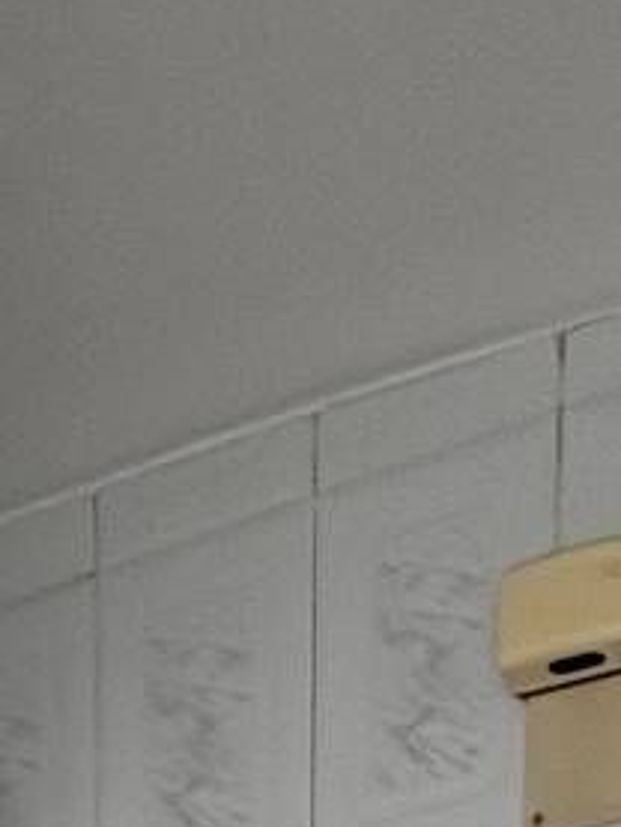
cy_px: 2397
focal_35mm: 101
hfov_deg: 14.7
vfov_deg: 11.8
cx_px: 328
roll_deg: -1.5
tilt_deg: -5.6
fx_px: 2414
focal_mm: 2.22
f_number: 2.2
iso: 64
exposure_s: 1/99
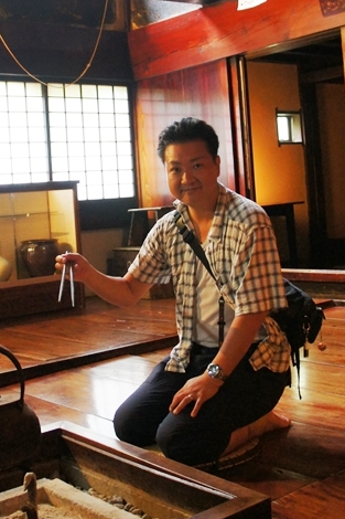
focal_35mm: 51
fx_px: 734
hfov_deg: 26.3
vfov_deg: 38.4
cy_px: 171
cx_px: 111
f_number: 3.5
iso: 1600
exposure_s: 1/20
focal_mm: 20
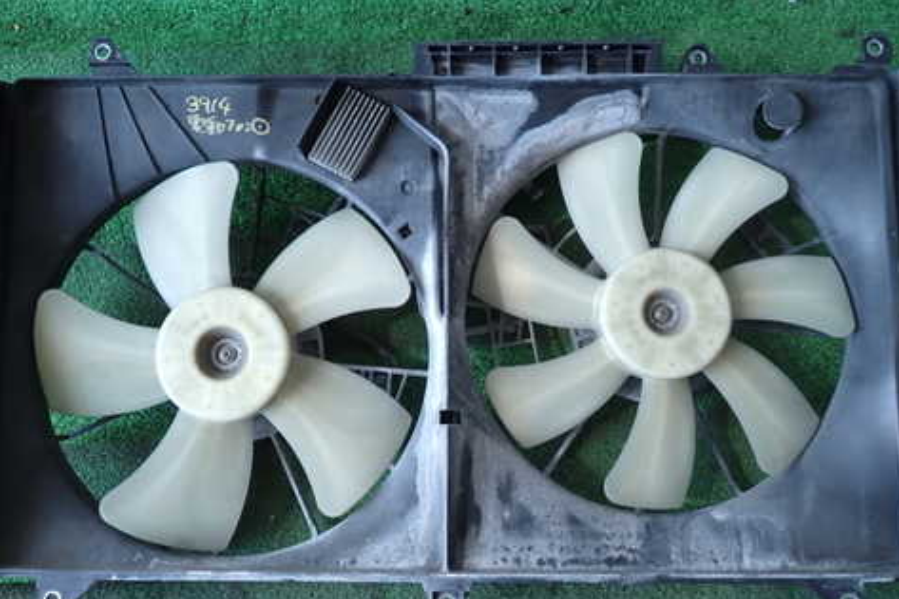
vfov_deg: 39.9
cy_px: 304
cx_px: 447
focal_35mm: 33
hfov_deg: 57.2
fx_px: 824
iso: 100
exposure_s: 1/80
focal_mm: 4.5
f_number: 2
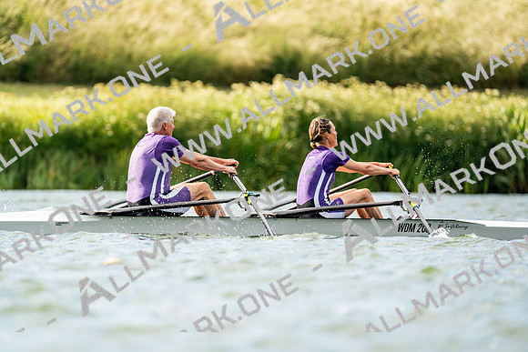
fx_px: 8802
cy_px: 176
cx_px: 264
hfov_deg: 3.4
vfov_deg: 2.3
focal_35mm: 600
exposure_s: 1/2000
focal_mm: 600
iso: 500
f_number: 6.3
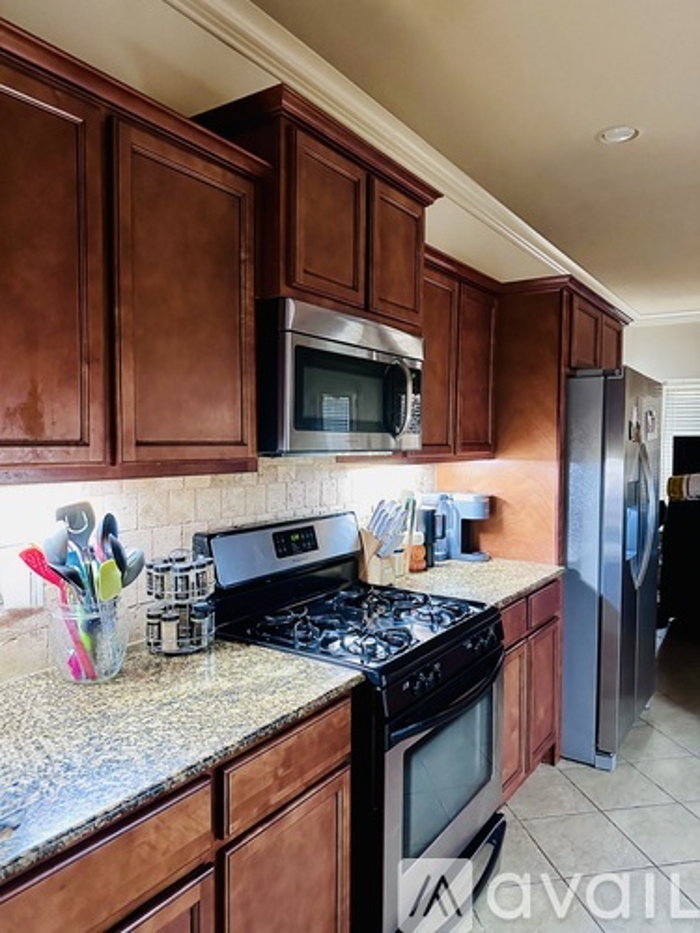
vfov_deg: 71.6
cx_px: 350
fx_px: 647
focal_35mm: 24
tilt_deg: -2.1
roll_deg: -0.6
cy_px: 466
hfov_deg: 56.8
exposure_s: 1/60
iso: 800
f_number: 1.78
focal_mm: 6.86
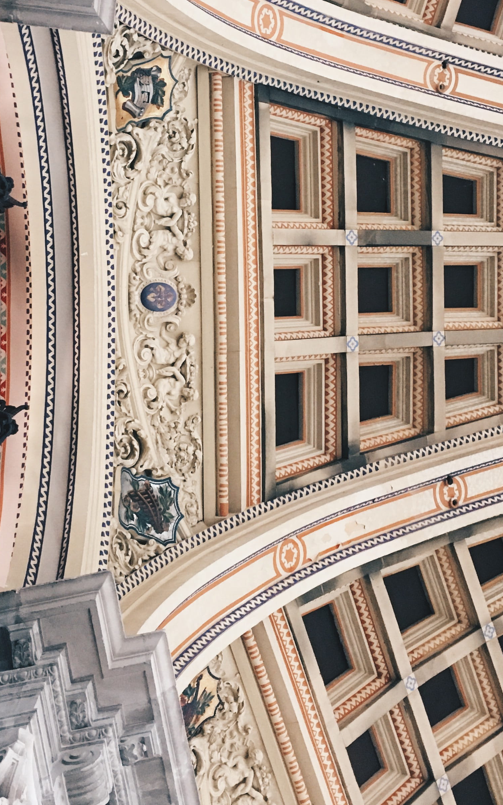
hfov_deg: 25.3
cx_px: 219
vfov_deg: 39.3
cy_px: 297
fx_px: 1119
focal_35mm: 51
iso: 200
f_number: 2.2
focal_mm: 4.15
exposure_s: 1/33
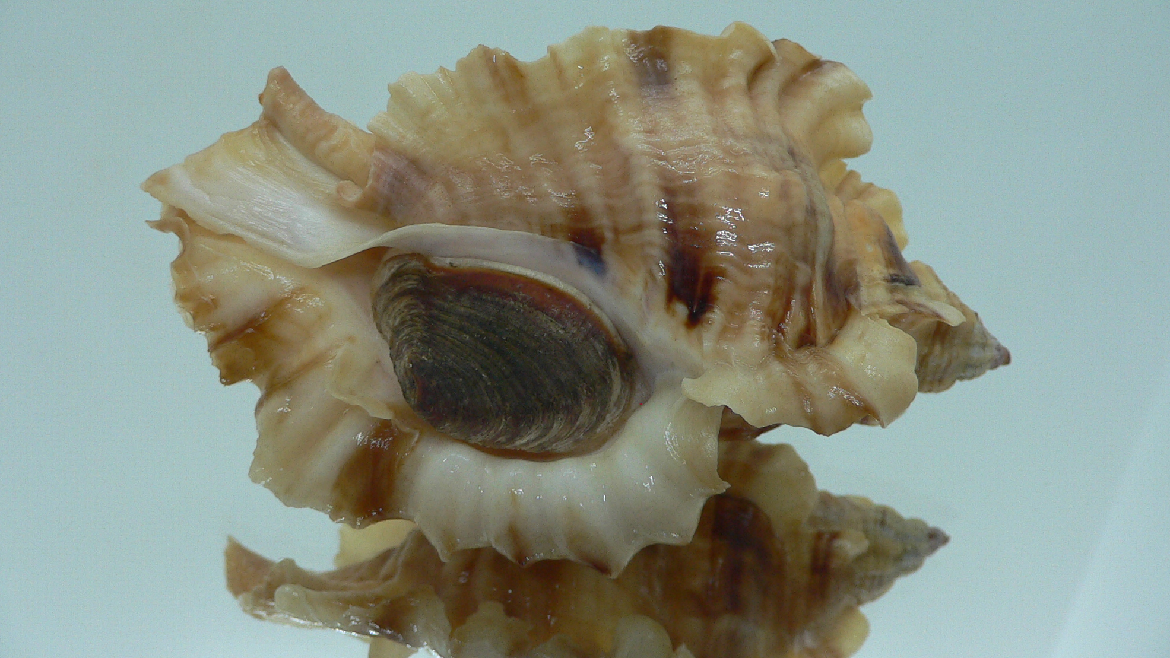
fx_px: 1210
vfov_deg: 30.4
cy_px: 316
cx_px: 574
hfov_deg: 51.6
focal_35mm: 39
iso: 100
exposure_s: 1/60
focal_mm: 4.6
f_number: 2.8
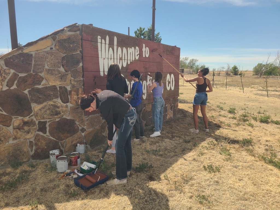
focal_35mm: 26
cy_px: 105
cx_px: 140
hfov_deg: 67.3
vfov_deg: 53.1
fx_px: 210
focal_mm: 5.4
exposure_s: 1/2157
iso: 40
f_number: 1.8
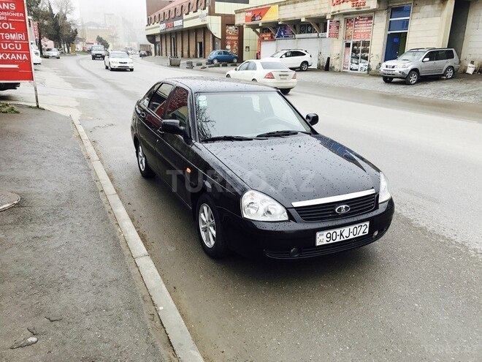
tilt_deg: -16.2
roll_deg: -1.8
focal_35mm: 28
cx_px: 241
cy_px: 181
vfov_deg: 49.7
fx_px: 390
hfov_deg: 63.4
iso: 20
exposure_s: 1/206
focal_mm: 3.99
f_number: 1.8
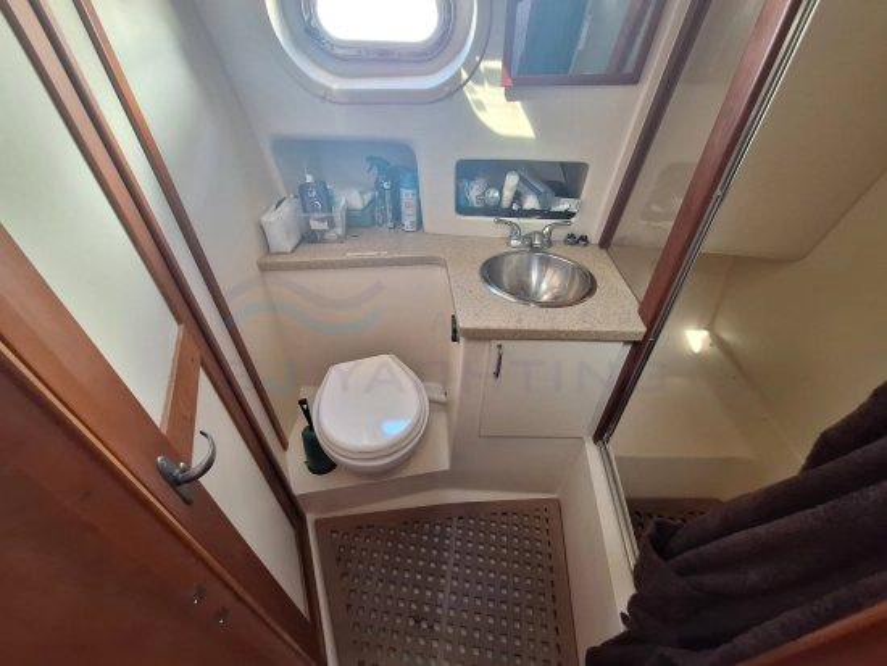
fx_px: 333
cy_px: 333
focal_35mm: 13
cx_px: 444
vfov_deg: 90.0
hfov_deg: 106.2
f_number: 2.2
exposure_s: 1/50
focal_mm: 1.74
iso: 80
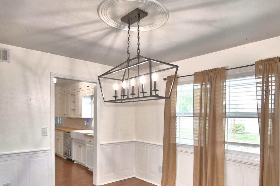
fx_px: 187
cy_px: 120
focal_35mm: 24
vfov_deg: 52.3
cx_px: 157
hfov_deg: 73.5
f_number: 4.5
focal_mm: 10
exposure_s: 1/60
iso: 200
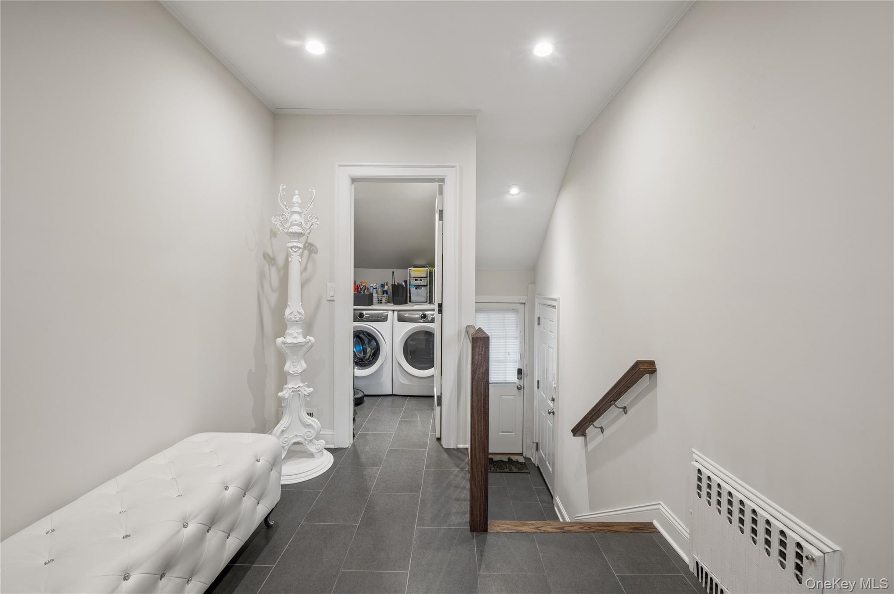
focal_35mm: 14
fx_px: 347
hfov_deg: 104.3
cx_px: 447
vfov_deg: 81.1
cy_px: 297
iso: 200
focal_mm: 14
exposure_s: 1/4
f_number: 11
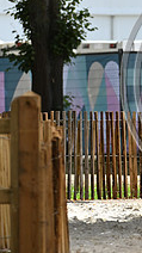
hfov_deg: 1.2
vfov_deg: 2.1
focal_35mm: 1031
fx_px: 6912
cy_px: 65
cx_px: 230
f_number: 5.6
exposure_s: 1/1250
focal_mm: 360
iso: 500
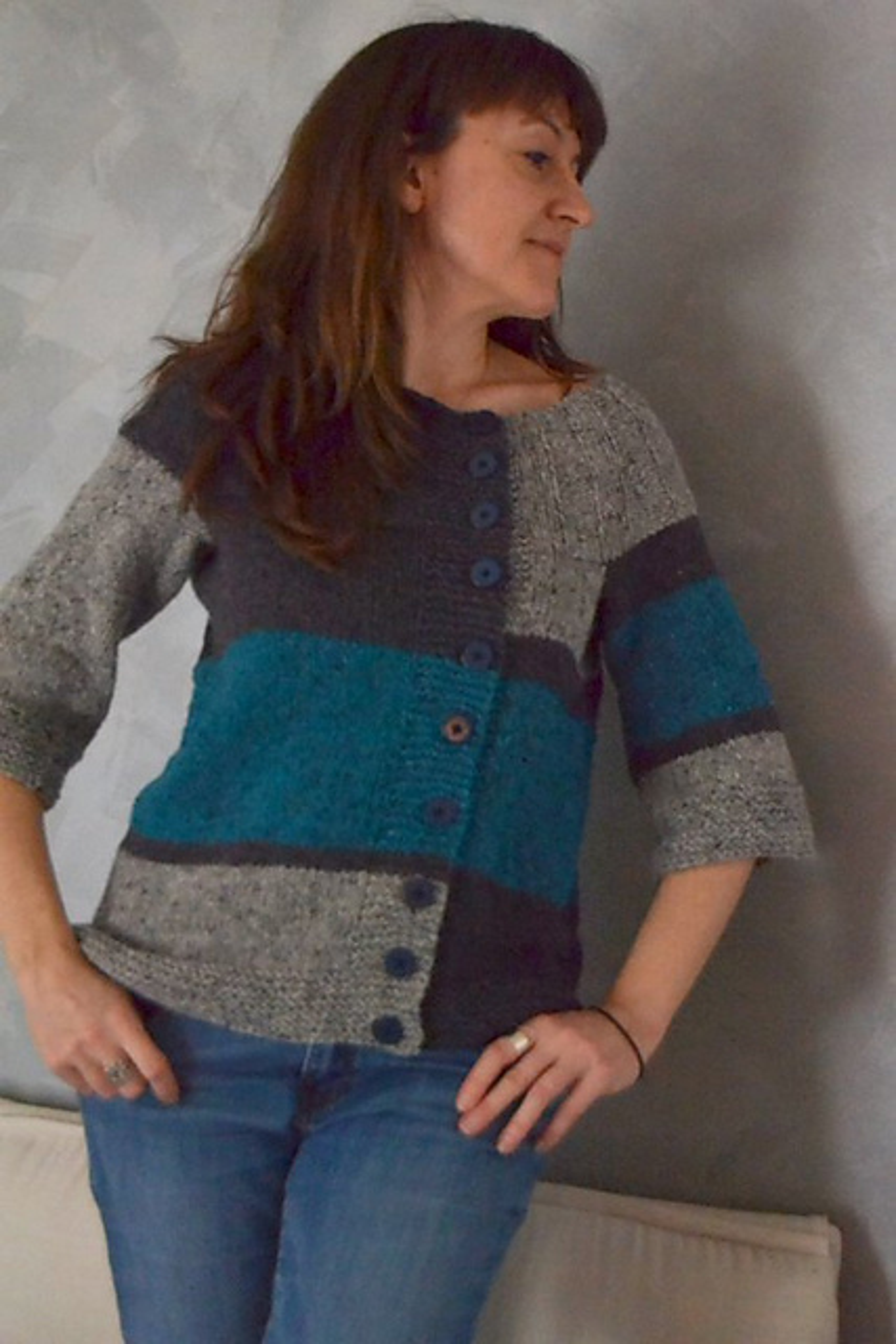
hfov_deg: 23.8
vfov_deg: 35.0
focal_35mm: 57
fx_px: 2127
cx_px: 448
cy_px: 672
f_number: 4.8
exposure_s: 1/60
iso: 2800
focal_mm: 38
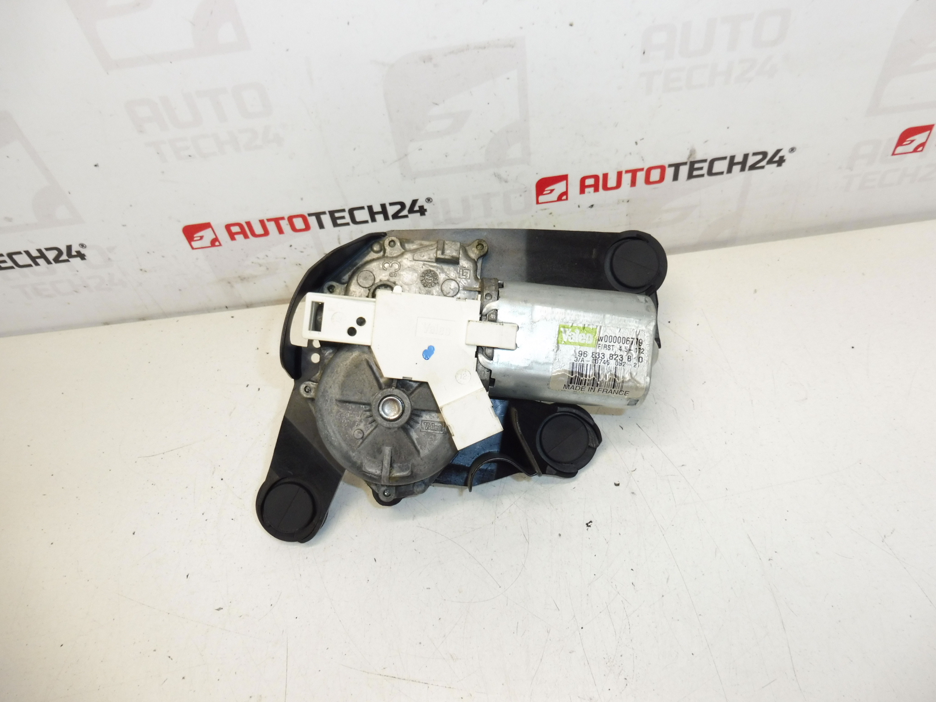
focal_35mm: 24
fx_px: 649
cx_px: 468
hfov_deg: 71.6
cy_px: 351
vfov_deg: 56.8
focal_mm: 4.3
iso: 200
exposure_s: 1/60
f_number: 3.5
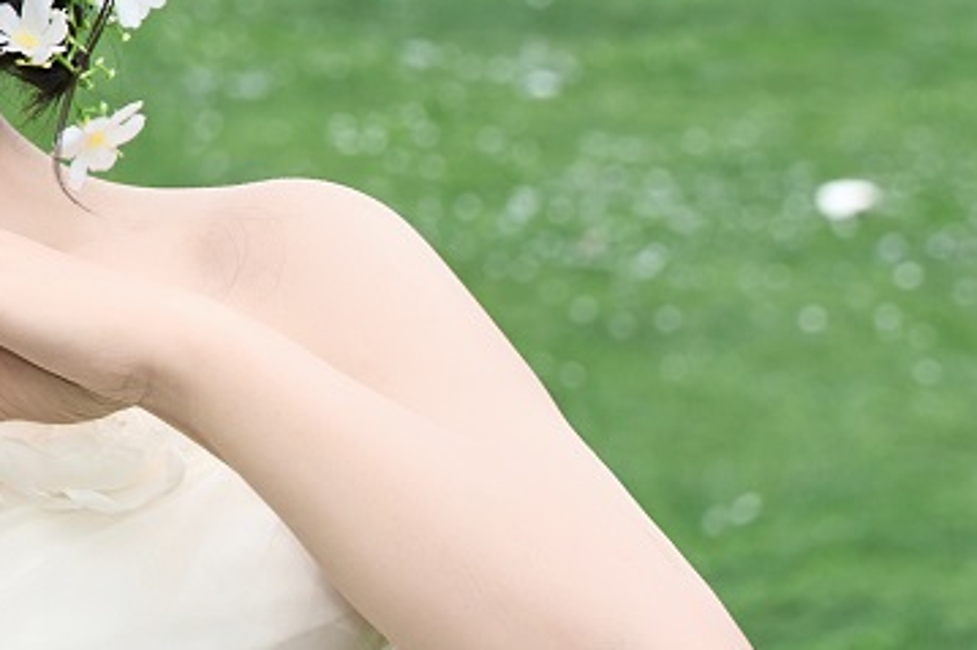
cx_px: -767
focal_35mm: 282
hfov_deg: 7.1
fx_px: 7641
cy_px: -245
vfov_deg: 4.8
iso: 100
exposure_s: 1/250
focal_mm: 50.3
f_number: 4.5
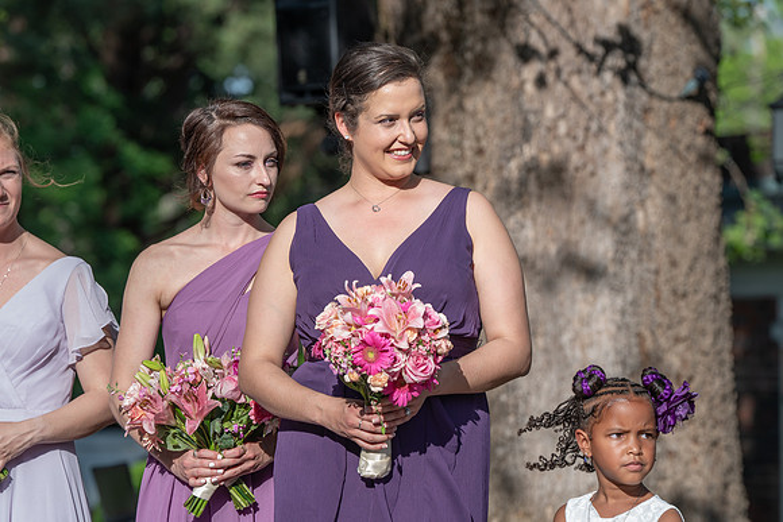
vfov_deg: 6.1
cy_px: 281
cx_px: 396
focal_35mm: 226
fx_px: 4909
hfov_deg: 9.1
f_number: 5.6
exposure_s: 1/250
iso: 50
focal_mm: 200
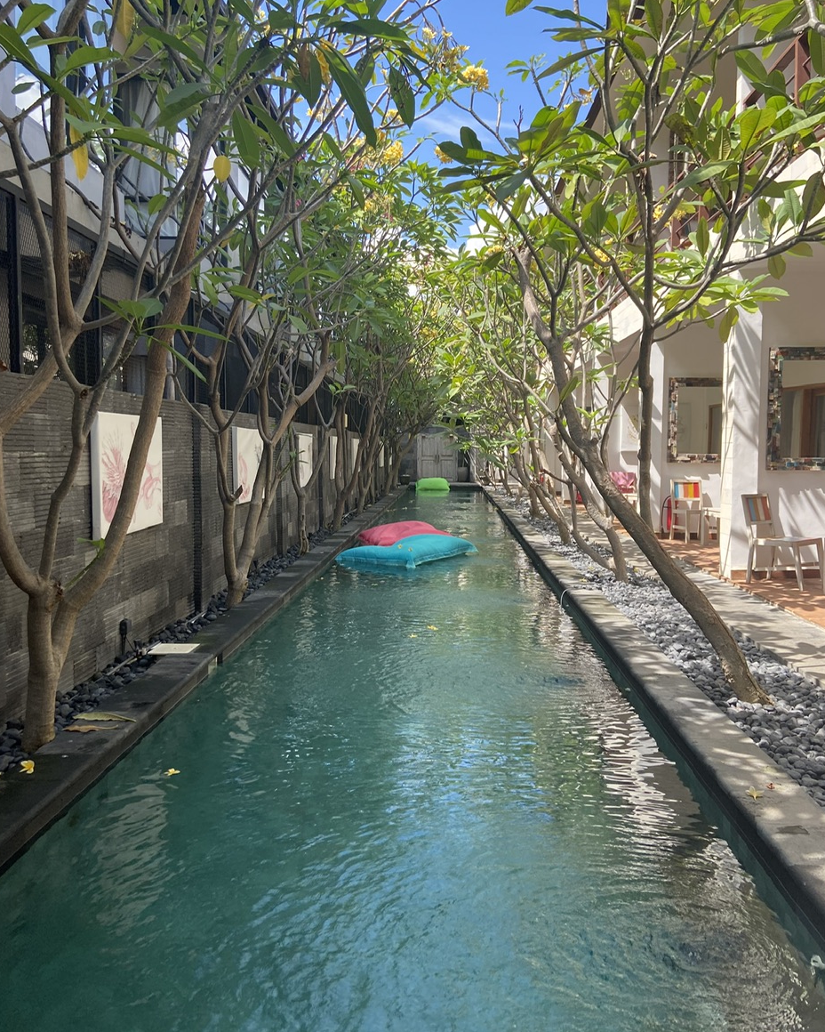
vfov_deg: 62.2
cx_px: 415
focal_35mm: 28
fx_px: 855
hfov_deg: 51.5
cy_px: 496
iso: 32
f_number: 1.8
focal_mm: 4.25
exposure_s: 1/637
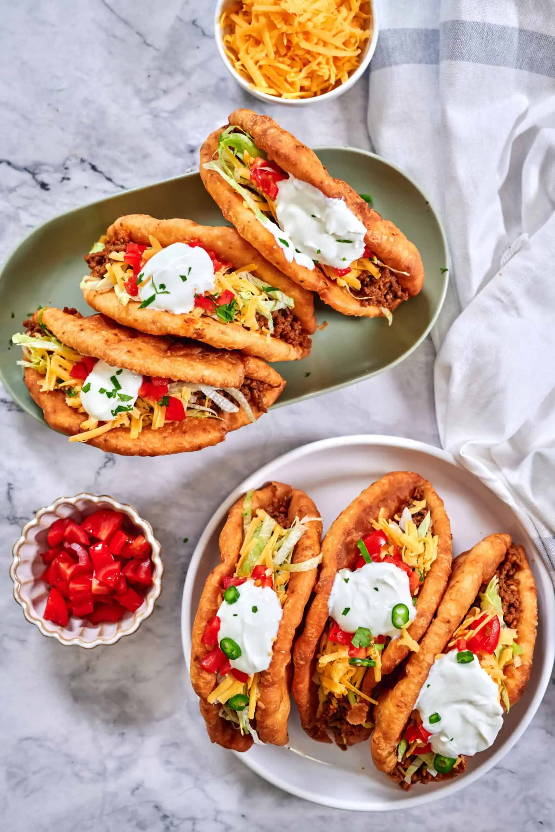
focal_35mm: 50
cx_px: 278
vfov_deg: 39.6
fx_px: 1156
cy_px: 416
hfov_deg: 27.0
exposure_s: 1/125
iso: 500
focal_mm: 50
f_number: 5
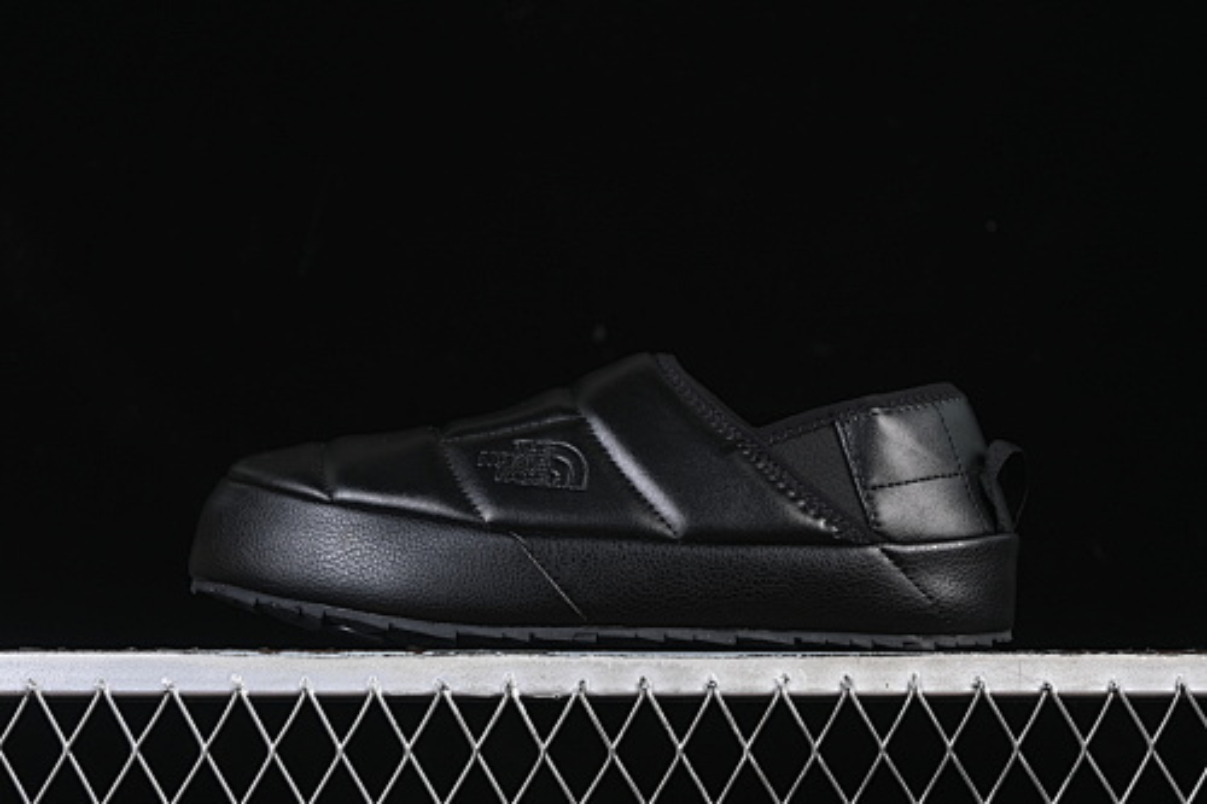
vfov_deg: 18.2
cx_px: 604
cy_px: 402
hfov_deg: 27.0
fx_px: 2514
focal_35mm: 75
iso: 160
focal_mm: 50
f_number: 6.3
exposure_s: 1/60
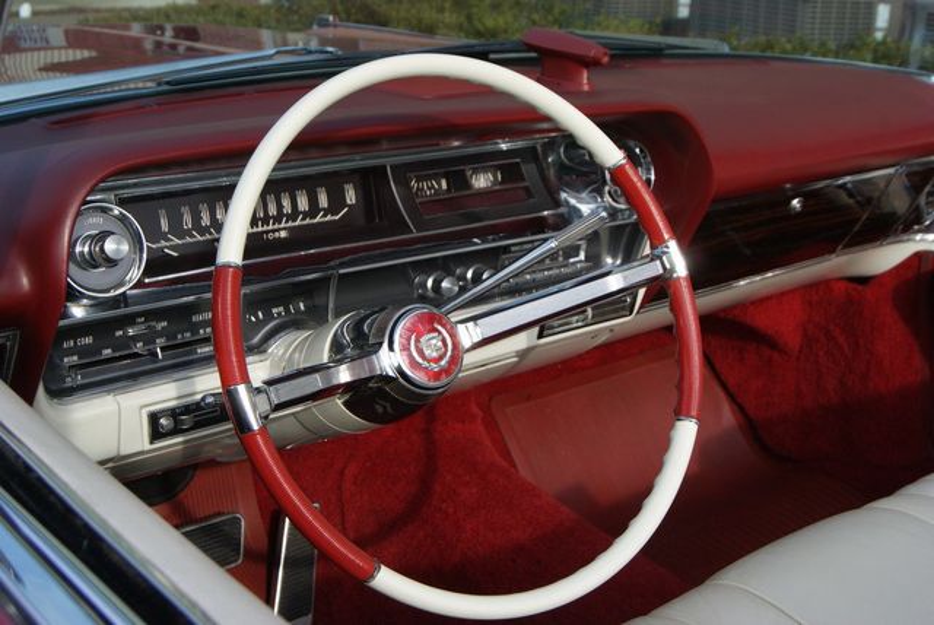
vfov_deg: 29.9
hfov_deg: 43.6
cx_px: 467
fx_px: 1169
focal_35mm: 45
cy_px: 312
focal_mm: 30
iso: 100
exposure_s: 1/125
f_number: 9
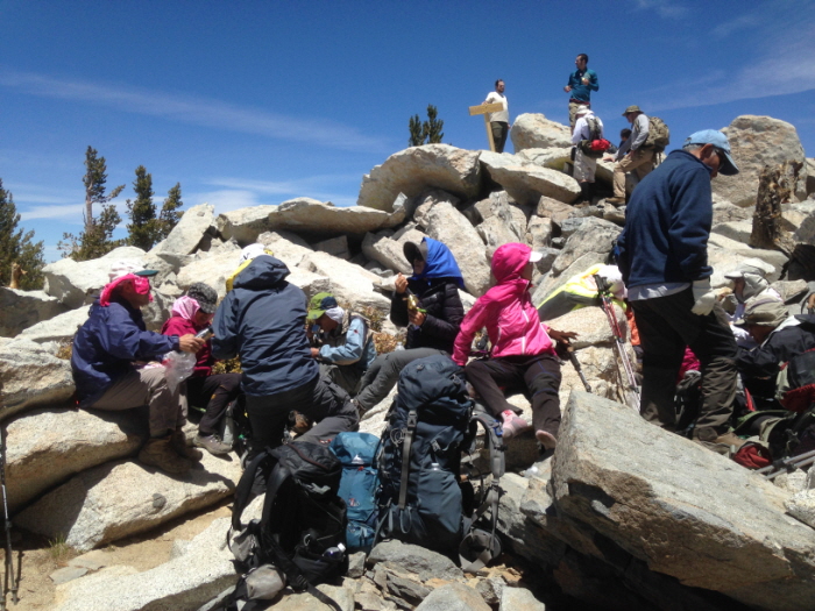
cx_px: 408
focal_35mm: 33
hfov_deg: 55.4
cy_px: 306
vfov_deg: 42.9
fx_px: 777
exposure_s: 1/1869
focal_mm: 4.12
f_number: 2.4
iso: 50
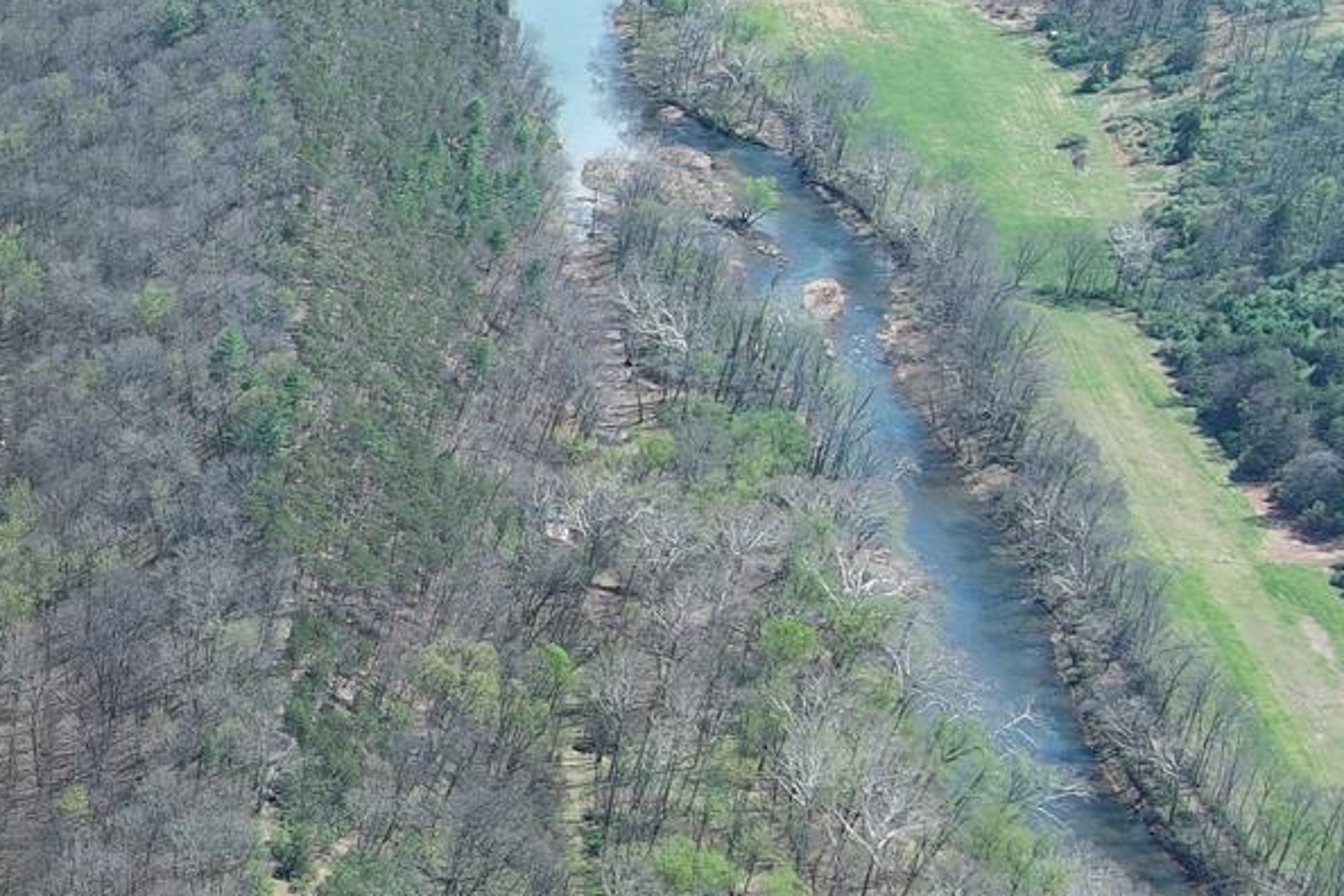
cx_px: -810
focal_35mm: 100
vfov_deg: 13.6
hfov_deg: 17.7
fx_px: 3733
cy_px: 664
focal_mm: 10.57
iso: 100
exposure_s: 1/547
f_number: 2.8
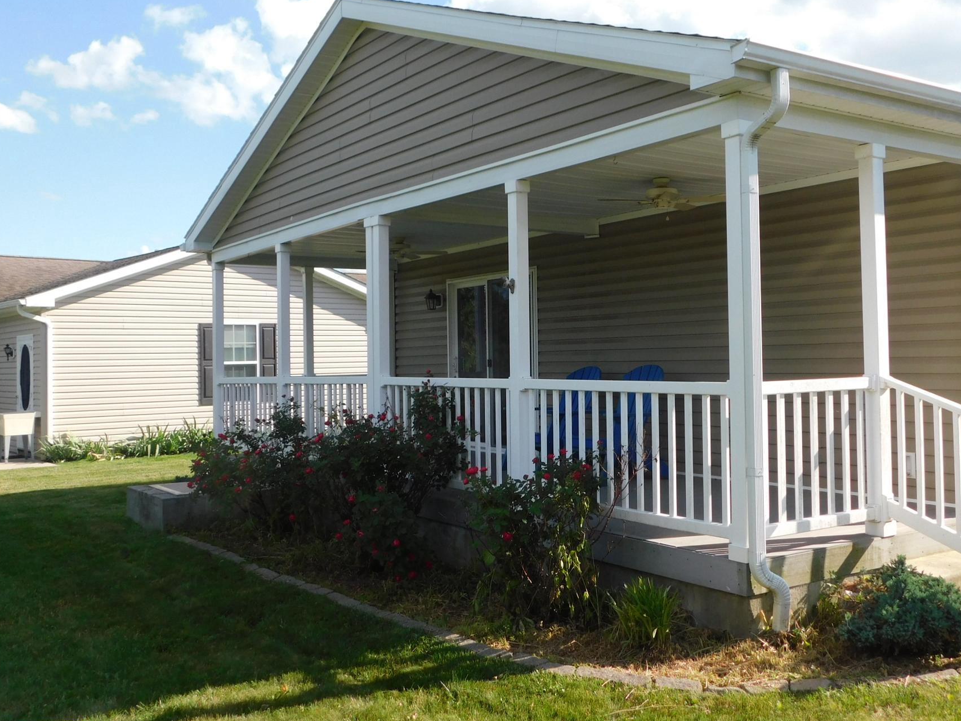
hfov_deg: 51.3
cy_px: 336
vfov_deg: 39.6
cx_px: 523
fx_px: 999
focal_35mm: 36
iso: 125
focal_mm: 5.3
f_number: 3.2
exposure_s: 1/800
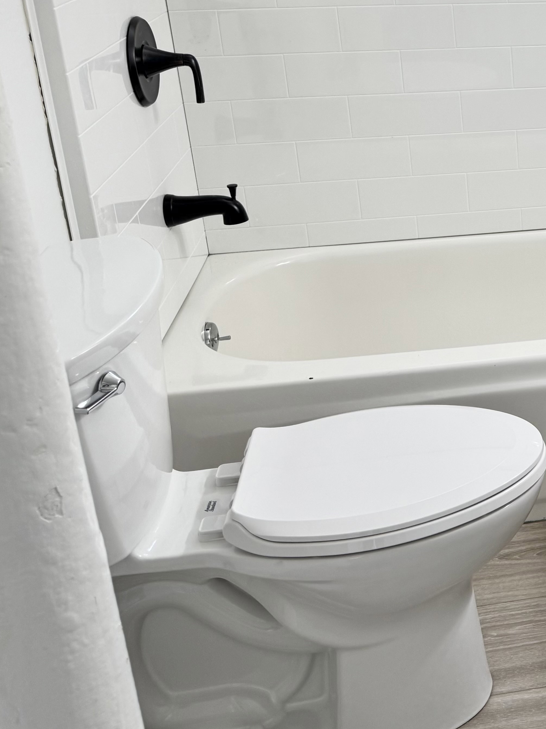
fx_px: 1073
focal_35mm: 51
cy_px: 178
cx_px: 744
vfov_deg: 36.6
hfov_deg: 24.3
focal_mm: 6.76
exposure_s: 1/60
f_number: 1.78
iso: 125
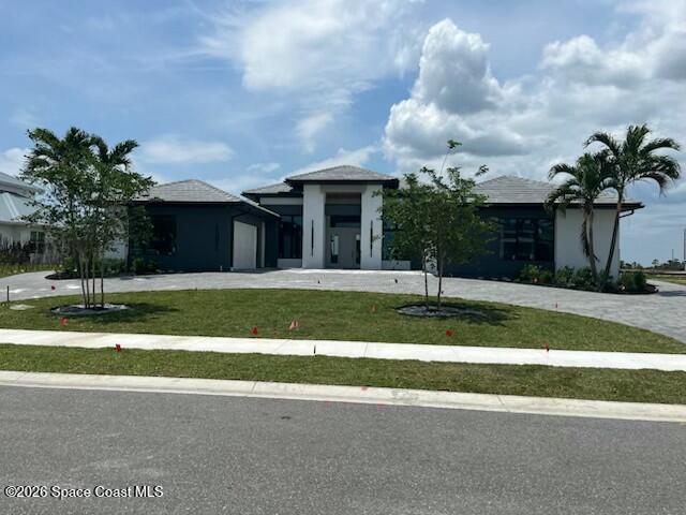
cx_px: 343
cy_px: 258
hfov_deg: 67.3
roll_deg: +0.6
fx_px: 515
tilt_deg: +2.1
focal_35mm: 26
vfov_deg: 53.1
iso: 50
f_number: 1.6
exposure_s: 1/7353
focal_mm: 5.1
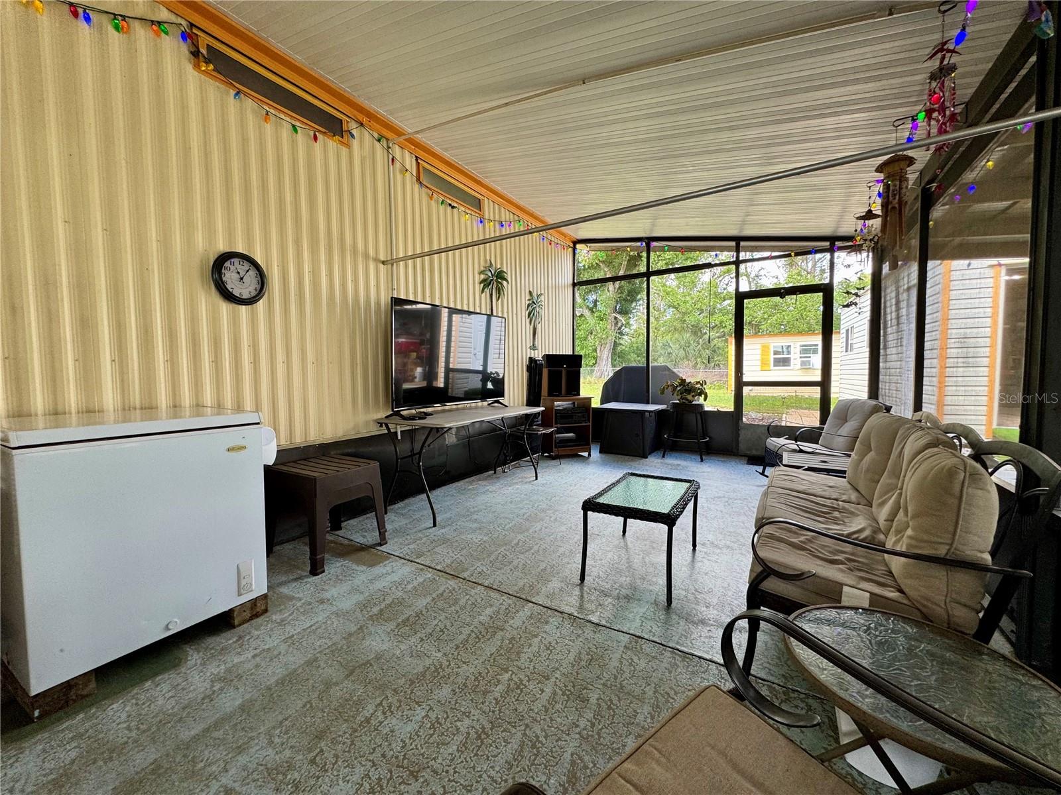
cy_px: 398
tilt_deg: -4.7
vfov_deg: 85.7
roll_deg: +1.3
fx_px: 429
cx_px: 530
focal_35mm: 14
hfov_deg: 102.1
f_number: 2.2
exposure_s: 1/120
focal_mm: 2.22
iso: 100
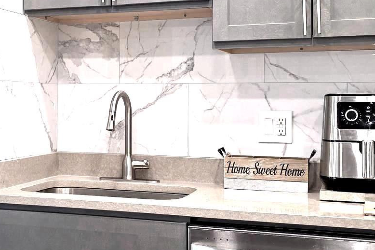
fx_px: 656
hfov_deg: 31.3
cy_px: 102
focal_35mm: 63
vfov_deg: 21.5
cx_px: 86
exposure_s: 1/60
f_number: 1.7
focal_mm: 6.3
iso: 100
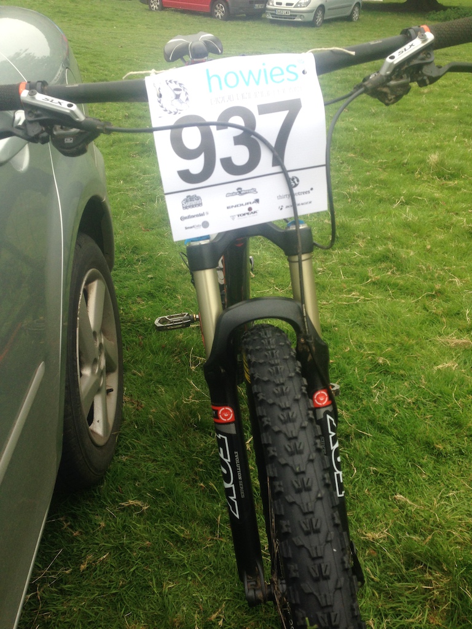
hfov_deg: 42.9
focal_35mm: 33
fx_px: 600
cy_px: 314
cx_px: 236
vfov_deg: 55.4
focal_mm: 4.12
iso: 50
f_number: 2.4
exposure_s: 1/230
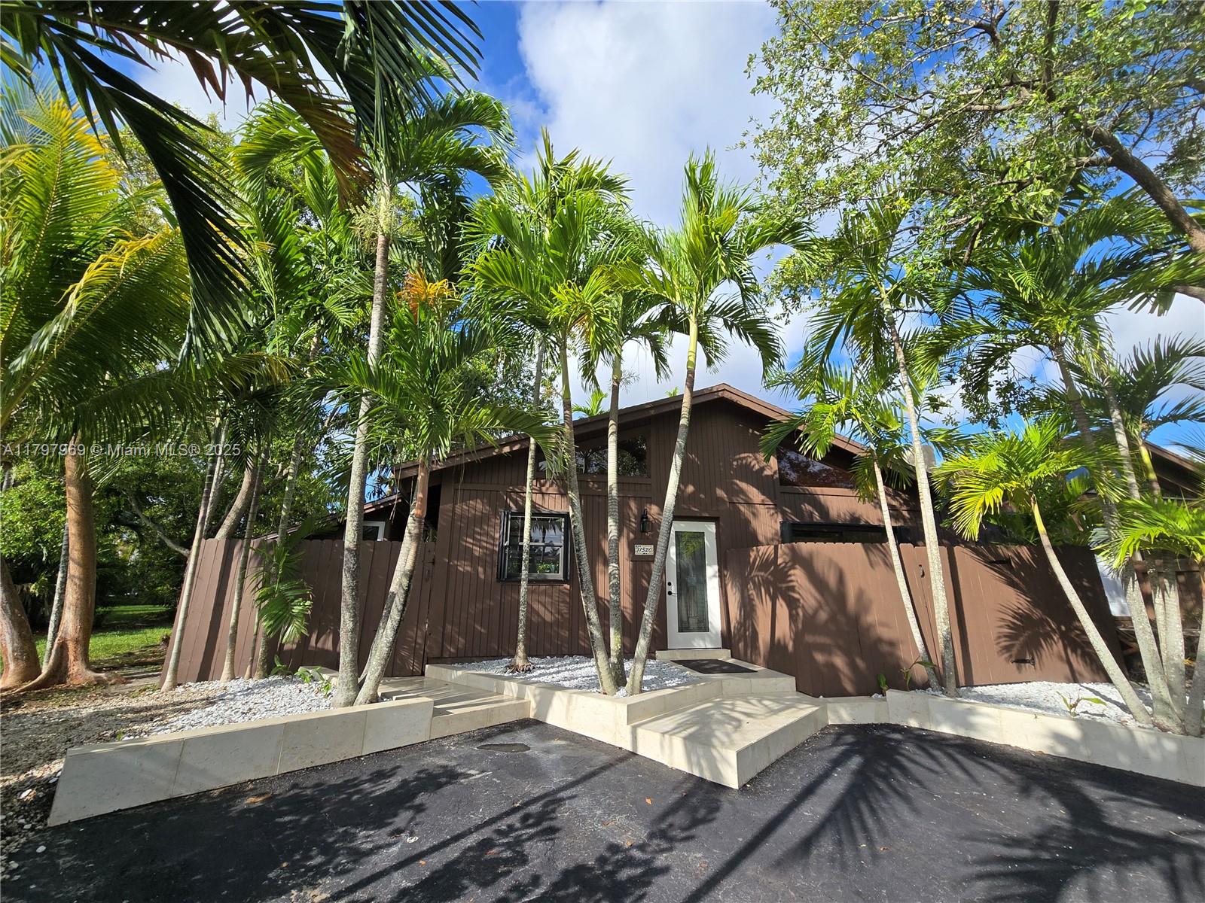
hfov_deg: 106.2
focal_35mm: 13
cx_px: 602
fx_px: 453
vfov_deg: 89.9
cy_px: 452
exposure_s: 1/1677
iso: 50
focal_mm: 2.2
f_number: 2.2
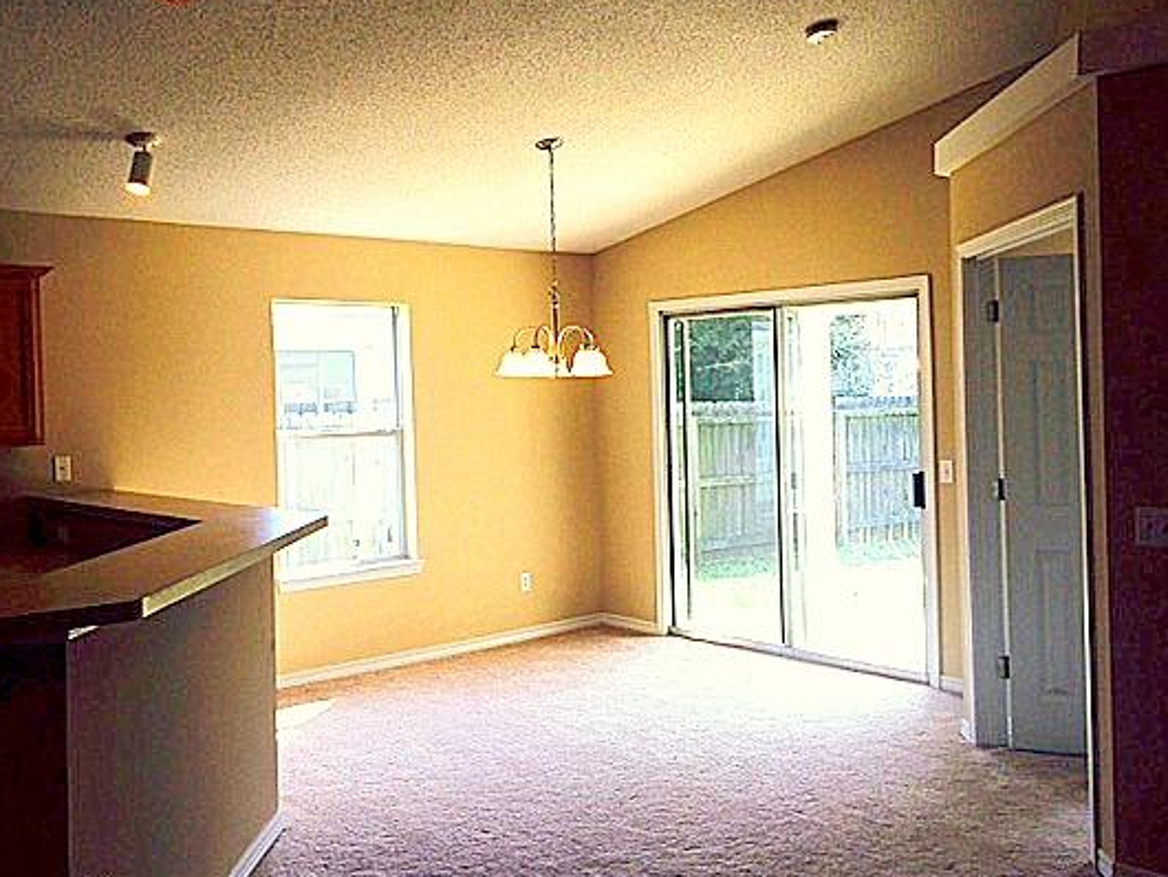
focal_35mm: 35
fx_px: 1181
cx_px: 505
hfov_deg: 52.4
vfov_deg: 40.7
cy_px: 397
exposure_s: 1/160
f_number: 2.2
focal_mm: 4.15
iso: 32
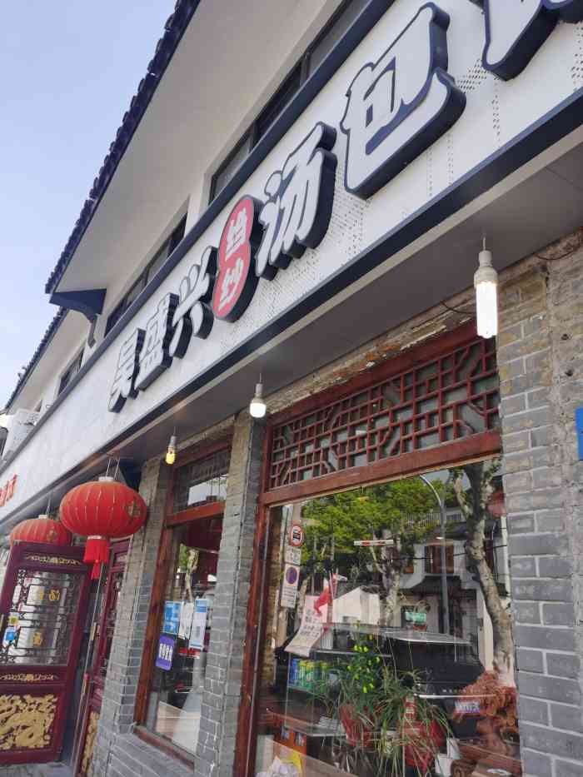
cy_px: 388
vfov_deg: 65.3
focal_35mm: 27
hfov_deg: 51.4
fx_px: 606
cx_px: 292
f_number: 1.8
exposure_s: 1/1429
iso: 50
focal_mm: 5.58
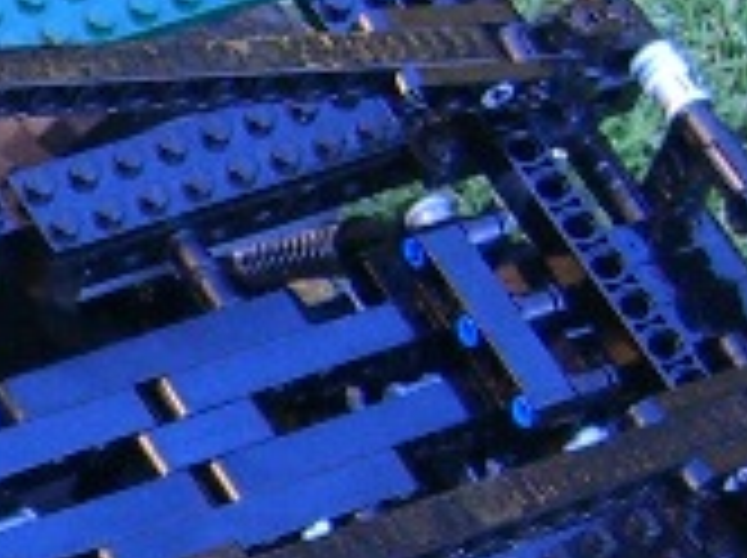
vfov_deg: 6.2
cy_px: 770
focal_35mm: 235
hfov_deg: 7.9
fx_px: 5064
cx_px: -999
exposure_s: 1/60
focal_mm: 7.9
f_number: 2.8
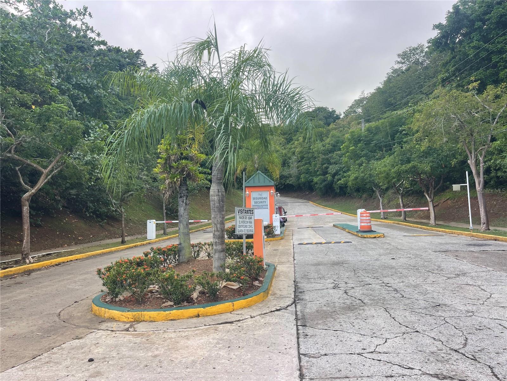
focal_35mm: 25
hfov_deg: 69.4
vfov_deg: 54.9
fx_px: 366
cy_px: 190
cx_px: 254
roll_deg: +1.6
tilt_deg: +4.5
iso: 32
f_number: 1.6
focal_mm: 5.1
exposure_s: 1/368
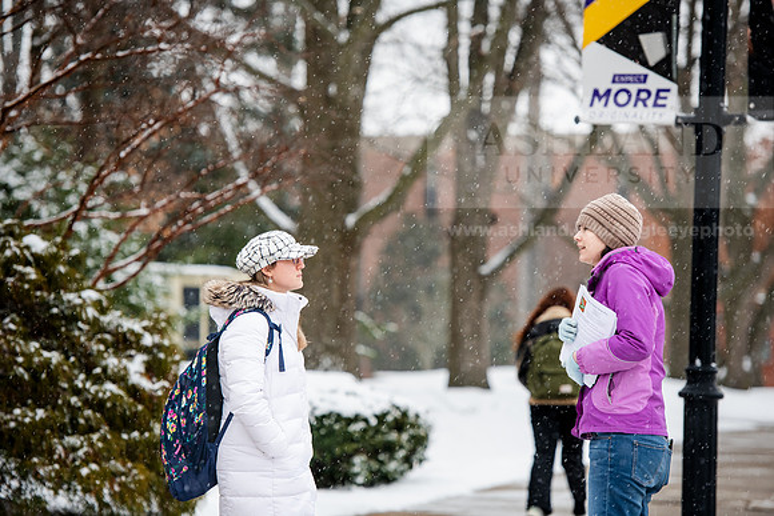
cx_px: 387
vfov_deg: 8.6
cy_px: 258
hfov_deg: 12.8
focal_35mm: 160
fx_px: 3441
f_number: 3.5
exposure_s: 1/200
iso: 500
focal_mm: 160
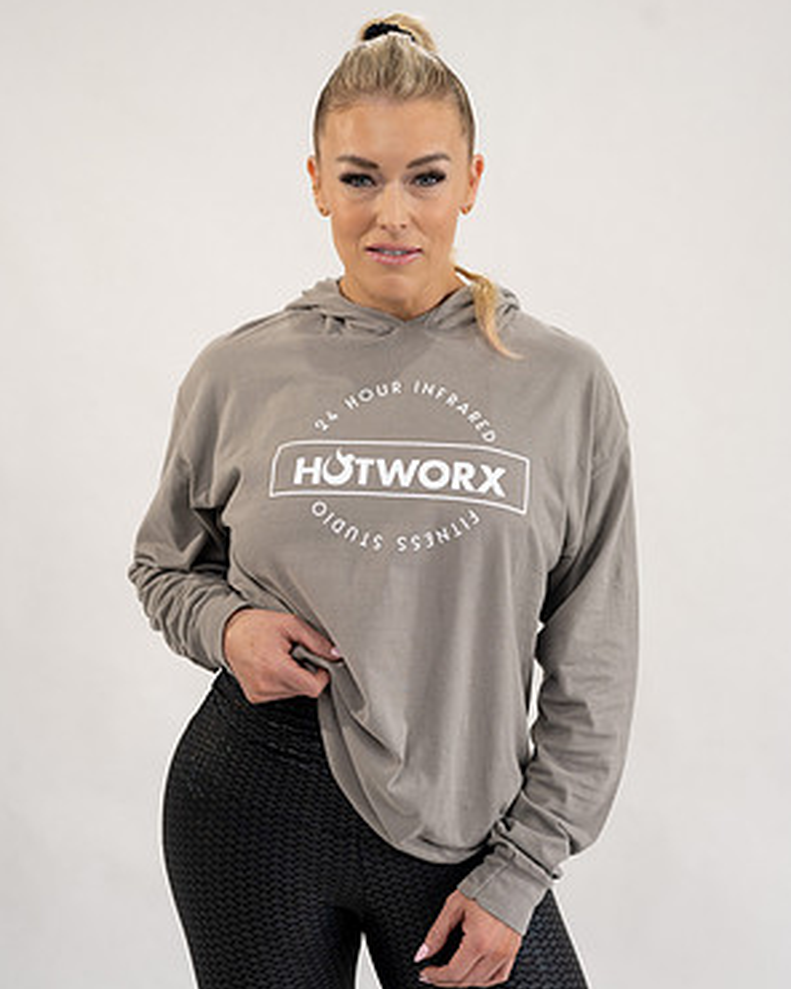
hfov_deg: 26.7
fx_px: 1668
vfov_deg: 33.0
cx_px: 398
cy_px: 481
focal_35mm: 57
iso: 200
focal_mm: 50
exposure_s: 1/160
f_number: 4
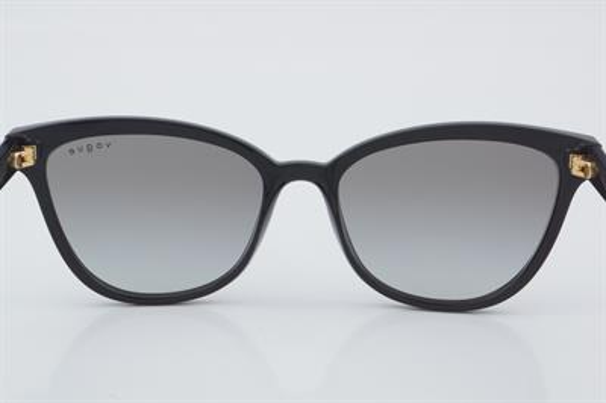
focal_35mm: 82
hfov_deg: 24.6
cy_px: 202
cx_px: 303
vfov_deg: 16.5
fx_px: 1388
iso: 100
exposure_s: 1/4
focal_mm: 55
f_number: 32
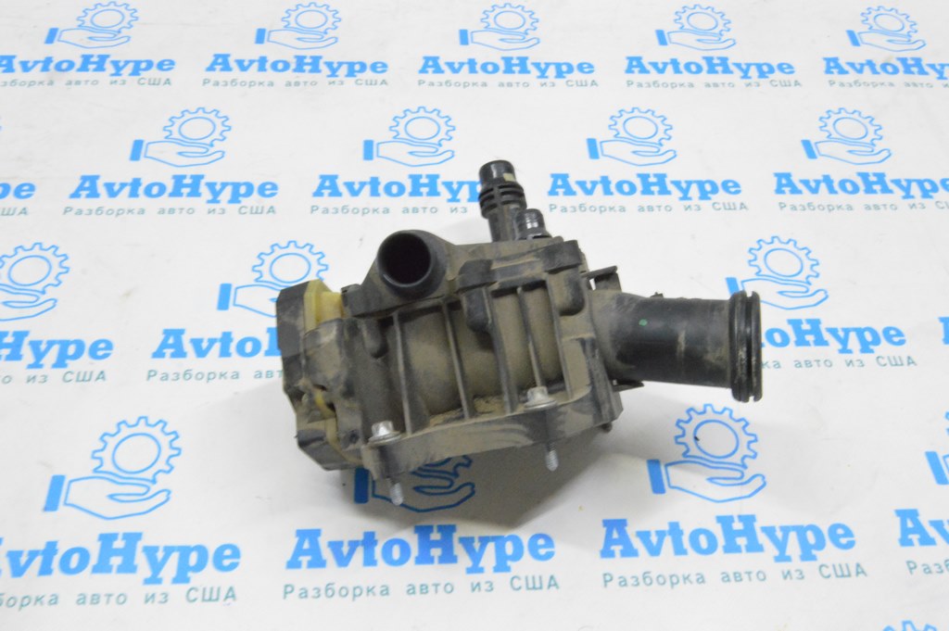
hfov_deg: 53.2
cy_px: 316
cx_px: 474
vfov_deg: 36.8
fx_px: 948
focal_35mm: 36
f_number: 20
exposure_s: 1/15
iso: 6400
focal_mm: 24
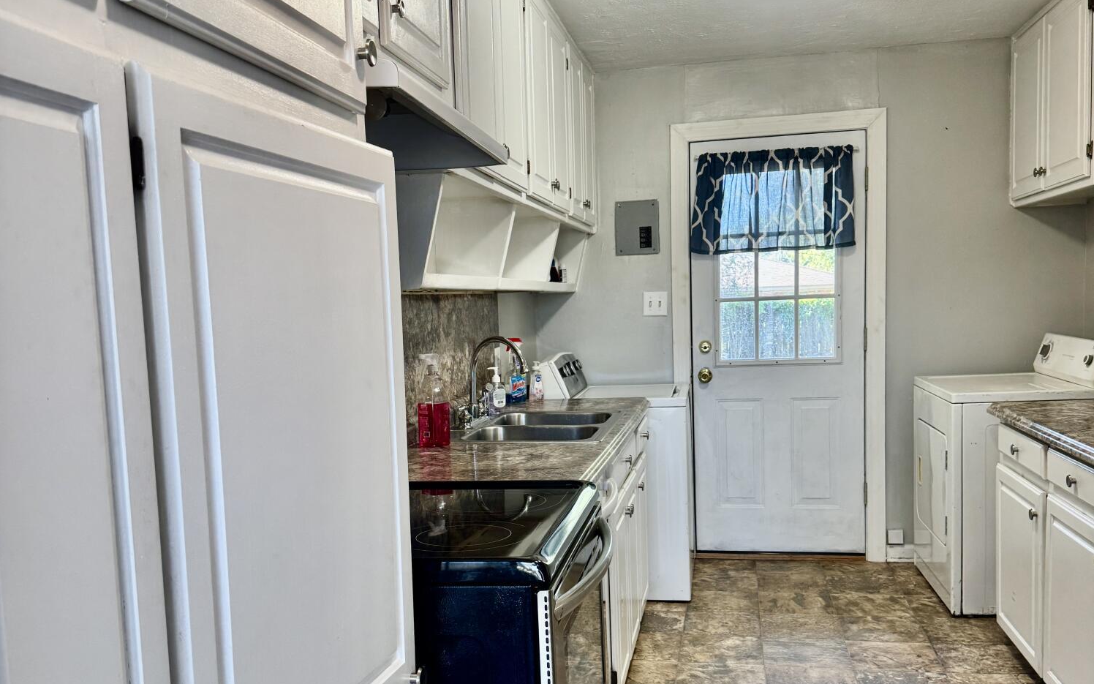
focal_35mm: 34
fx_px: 1014
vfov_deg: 37.1
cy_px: 424
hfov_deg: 56.7
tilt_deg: -6.6
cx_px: 547
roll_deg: +2.9
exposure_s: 1/120
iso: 125
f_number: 1.78
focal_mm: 6.76
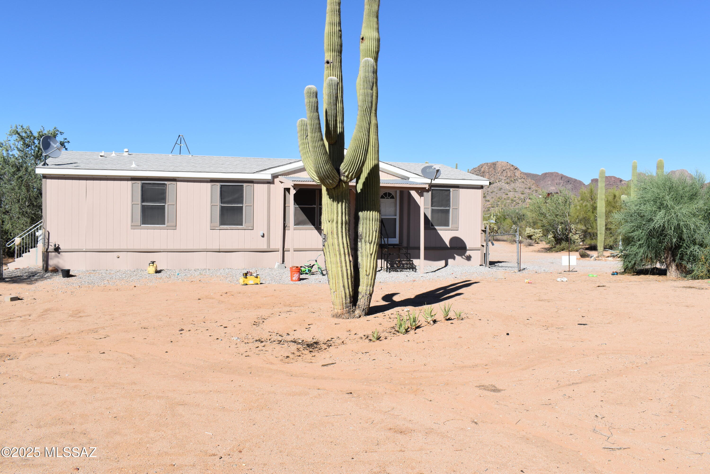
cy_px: 237
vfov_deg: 43.6
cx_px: 355
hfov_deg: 61.9
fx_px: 592
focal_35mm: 30
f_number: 11
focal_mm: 20
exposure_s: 1/500
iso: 200
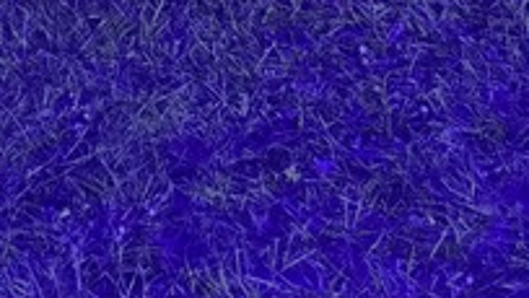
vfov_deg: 7.6
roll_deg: -1.2
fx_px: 1993
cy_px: -542
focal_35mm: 142
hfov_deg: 15.1
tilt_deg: -8.6
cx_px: 220
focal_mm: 5.96
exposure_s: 1/30
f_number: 1.6
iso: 800
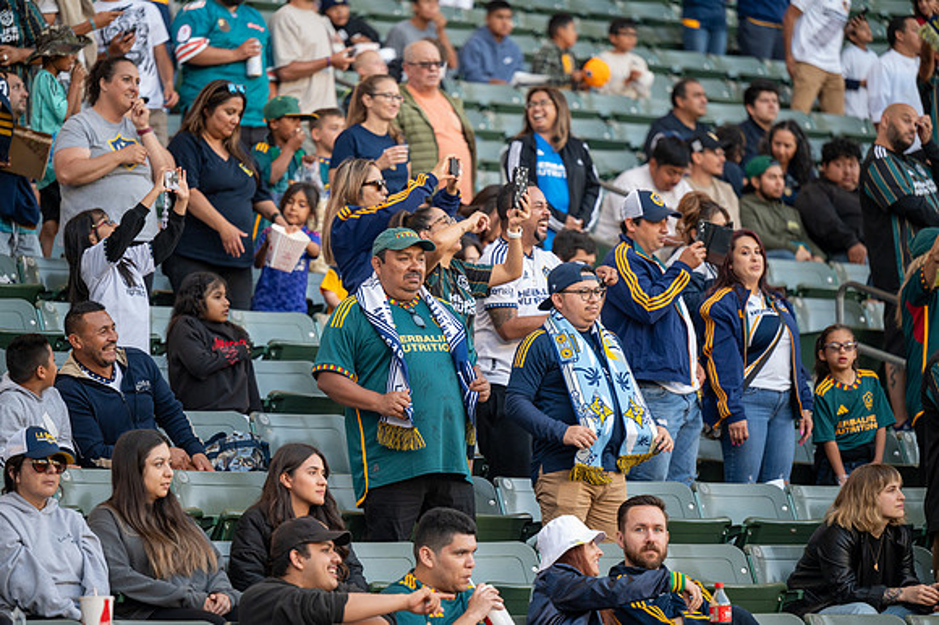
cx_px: 470
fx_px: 4562
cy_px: 312
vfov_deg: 7.8
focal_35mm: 175
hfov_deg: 11.8
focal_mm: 175
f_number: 2.8
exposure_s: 1/800
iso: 1400
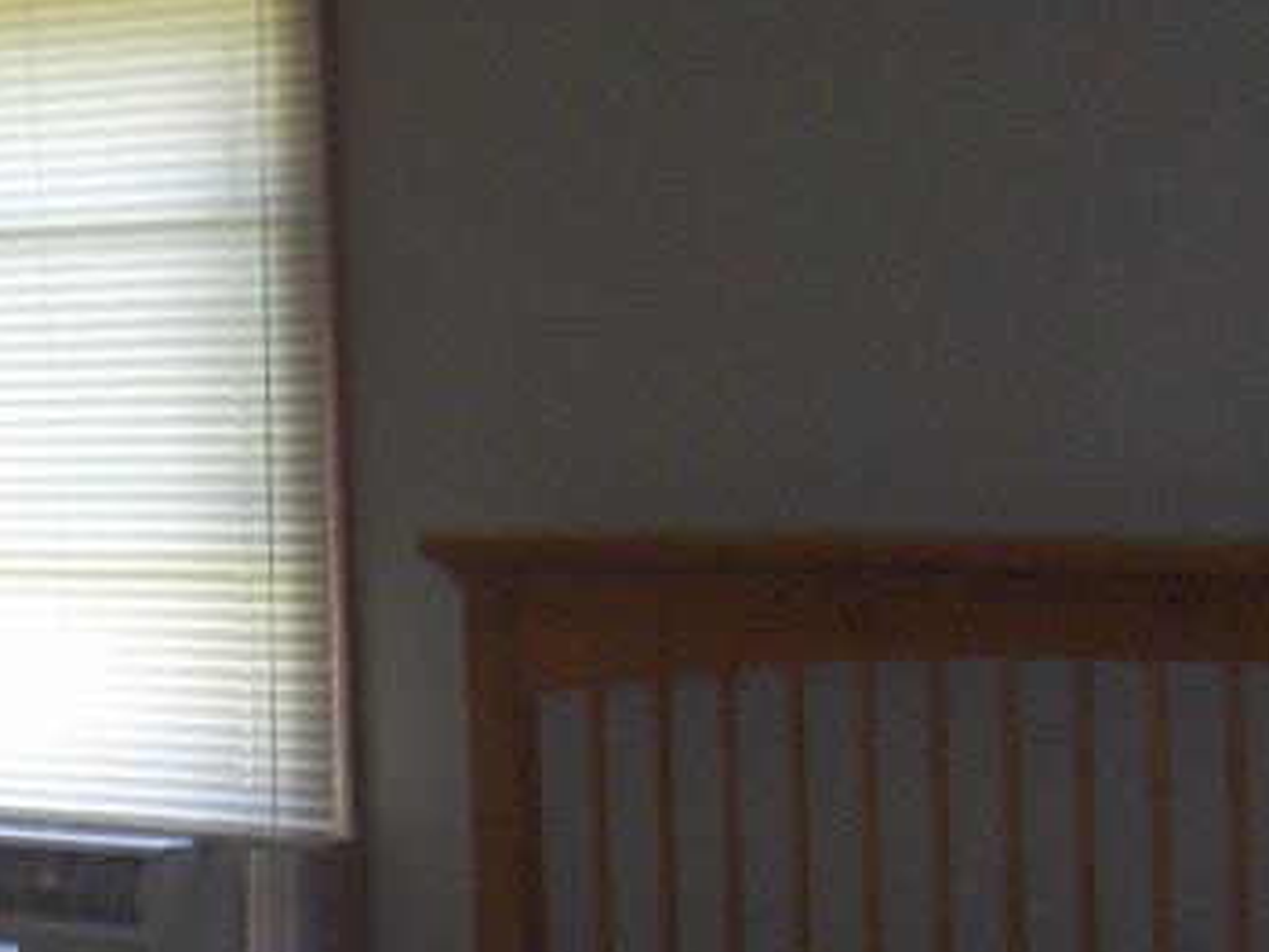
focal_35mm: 143
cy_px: 957
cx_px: -215
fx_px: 5244
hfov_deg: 13.5
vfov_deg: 10.3
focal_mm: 8
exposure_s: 1/60
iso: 100
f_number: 2.8
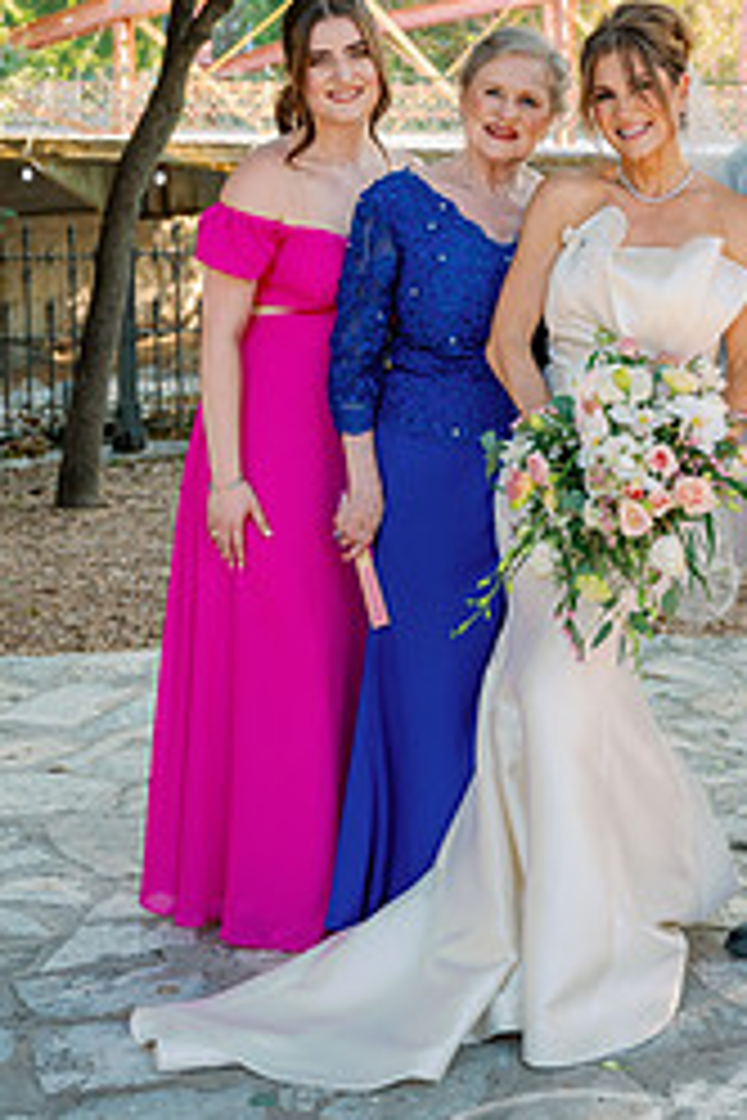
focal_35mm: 65
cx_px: 662
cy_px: 355
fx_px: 2023
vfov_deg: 30.7
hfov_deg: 20.5
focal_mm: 36
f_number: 3.5
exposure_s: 1/320
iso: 500
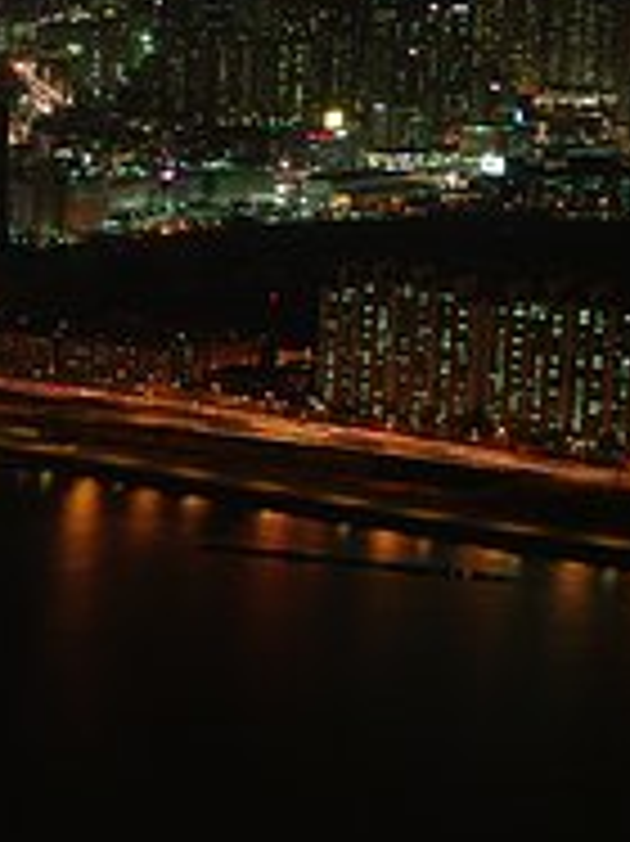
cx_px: -459
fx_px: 3555
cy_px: 340
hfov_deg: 9.7
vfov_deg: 13.5
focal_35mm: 146
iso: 200
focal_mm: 37
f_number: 6.3
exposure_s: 2.5
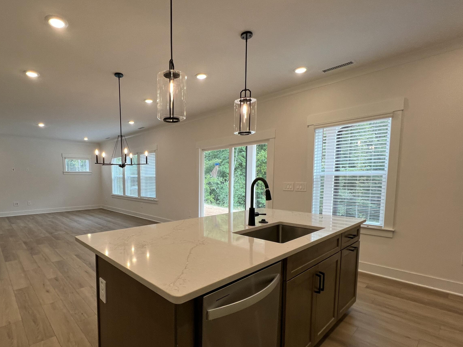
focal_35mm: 17
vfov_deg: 74.2
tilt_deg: -5.9
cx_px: 181
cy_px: 201
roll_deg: -0.5
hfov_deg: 89.6
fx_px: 227
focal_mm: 1.57
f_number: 1.8
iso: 80
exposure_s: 1/120
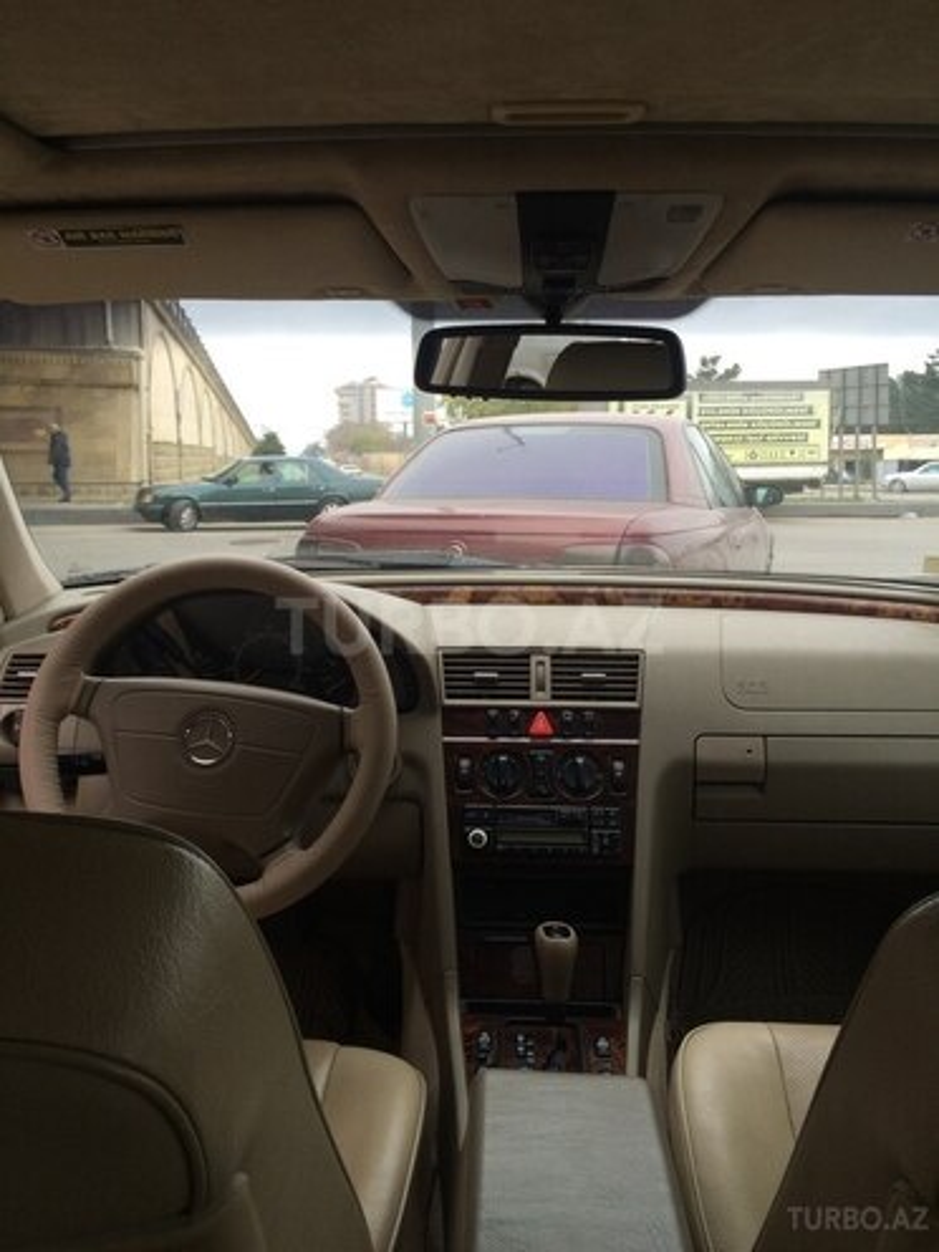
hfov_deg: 48.2
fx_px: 1049
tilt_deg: -11.5
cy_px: 626
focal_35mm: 29
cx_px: 470
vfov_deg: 61.7
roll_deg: +0.1
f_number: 2.2
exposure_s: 1/111
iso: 32
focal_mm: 4.15
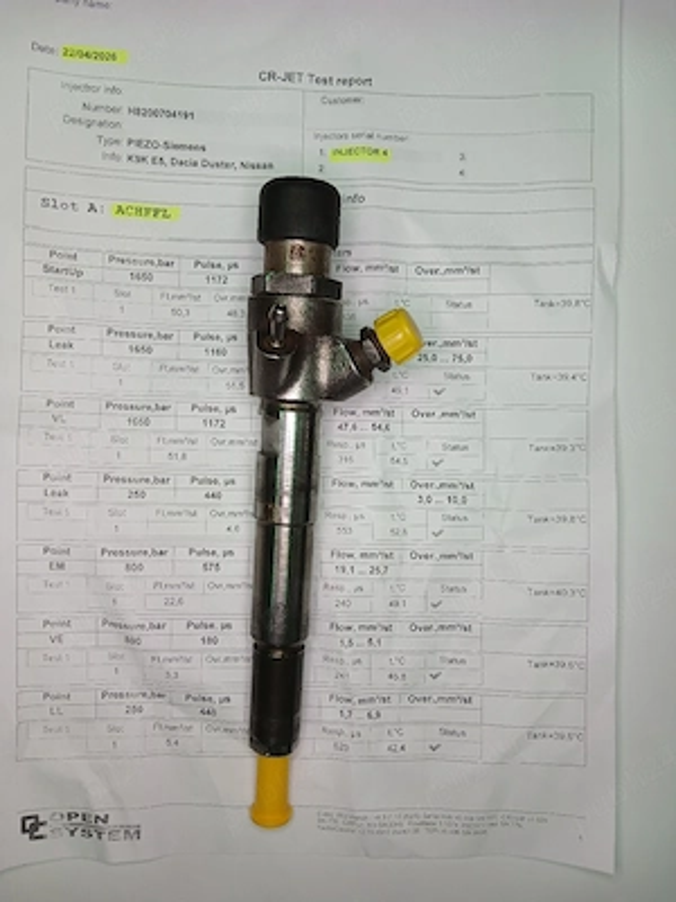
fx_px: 703
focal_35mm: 27
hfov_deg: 51.4
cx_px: 338
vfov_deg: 65.3
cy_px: 451
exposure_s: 1/50.3
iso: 40
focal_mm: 3.98
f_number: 1.8
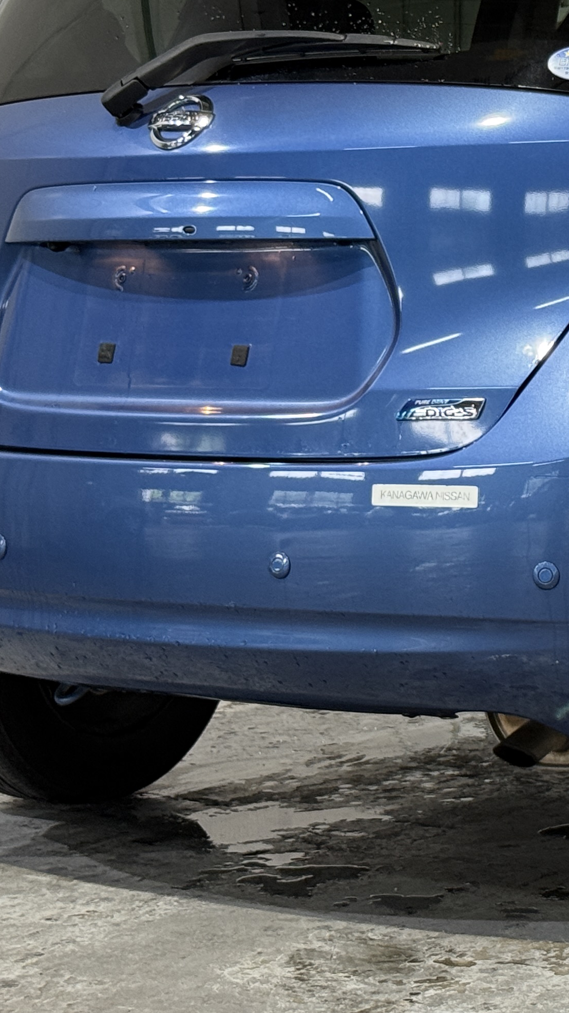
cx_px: 695
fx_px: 2871
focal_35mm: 107
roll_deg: -0.3
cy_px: 322
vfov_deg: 19.9
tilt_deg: -1.1
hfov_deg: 11.1
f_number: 1.78
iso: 160
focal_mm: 6.76
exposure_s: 1/60
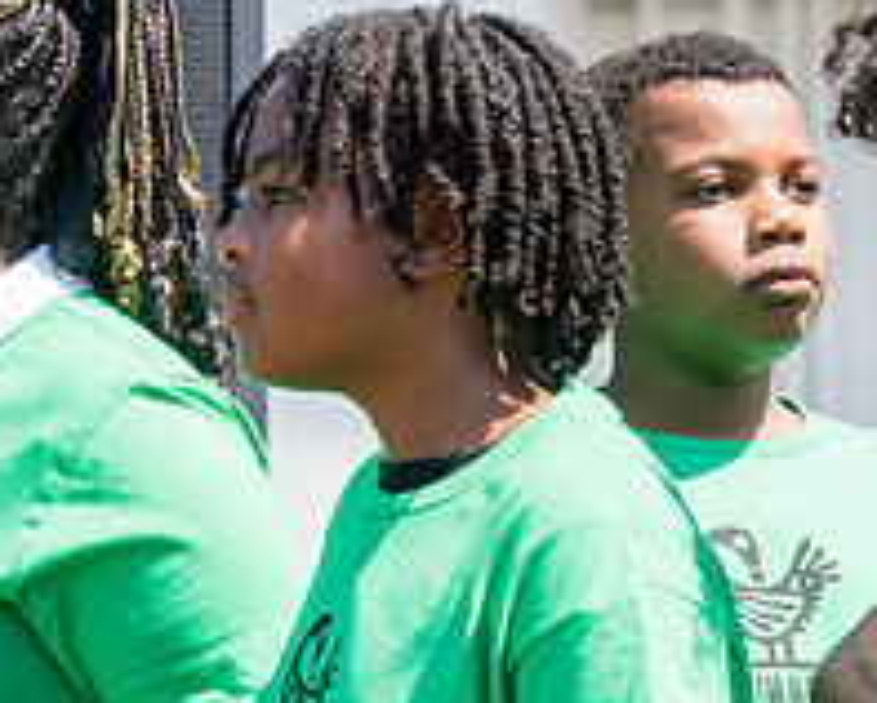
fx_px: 5014
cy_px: 501
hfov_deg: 9.8
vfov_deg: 8.0
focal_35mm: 193
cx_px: 1064
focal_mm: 70
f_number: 4
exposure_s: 1/400
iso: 100
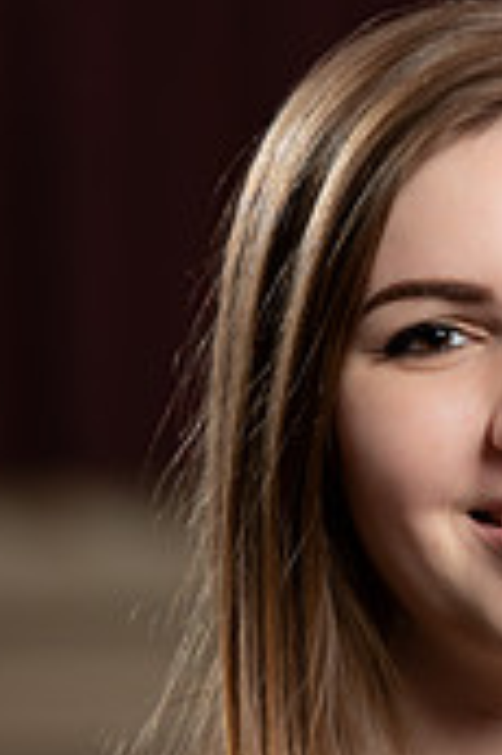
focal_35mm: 391
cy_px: 594
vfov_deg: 5.3
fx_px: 8194
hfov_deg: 3.5
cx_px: 485
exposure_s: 1/160
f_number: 5.6
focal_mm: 150
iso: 640
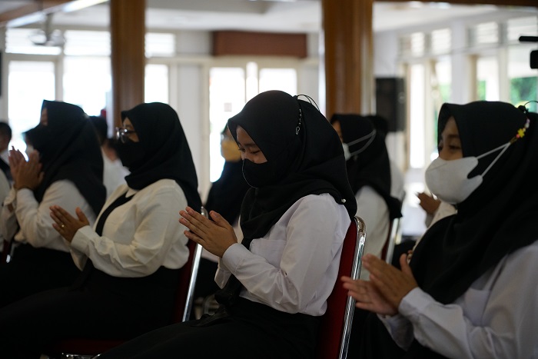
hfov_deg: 19.5
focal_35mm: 105
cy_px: 180
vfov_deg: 13.0
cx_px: 269
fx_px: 1569
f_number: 4
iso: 3200
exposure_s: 1/250
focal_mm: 105
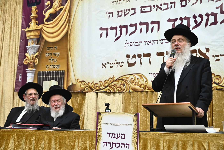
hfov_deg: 33.4
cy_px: 75
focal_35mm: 60
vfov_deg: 22.6
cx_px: 112
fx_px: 373
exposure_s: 1/200
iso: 1600
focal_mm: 60
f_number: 4
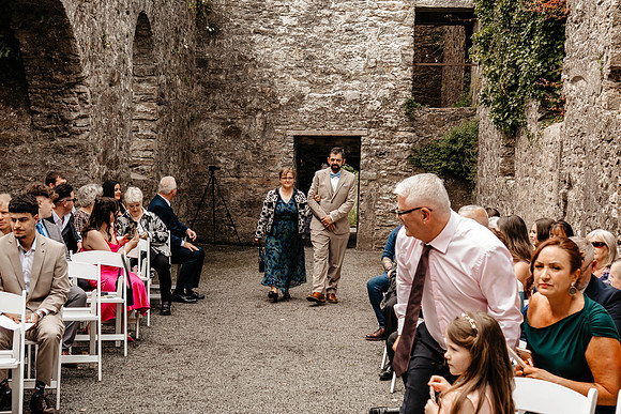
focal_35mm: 56
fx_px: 973
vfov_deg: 24.0
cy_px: 206
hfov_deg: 35.4
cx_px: 296
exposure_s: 1/320
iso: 800
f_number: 5.6
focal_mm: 35
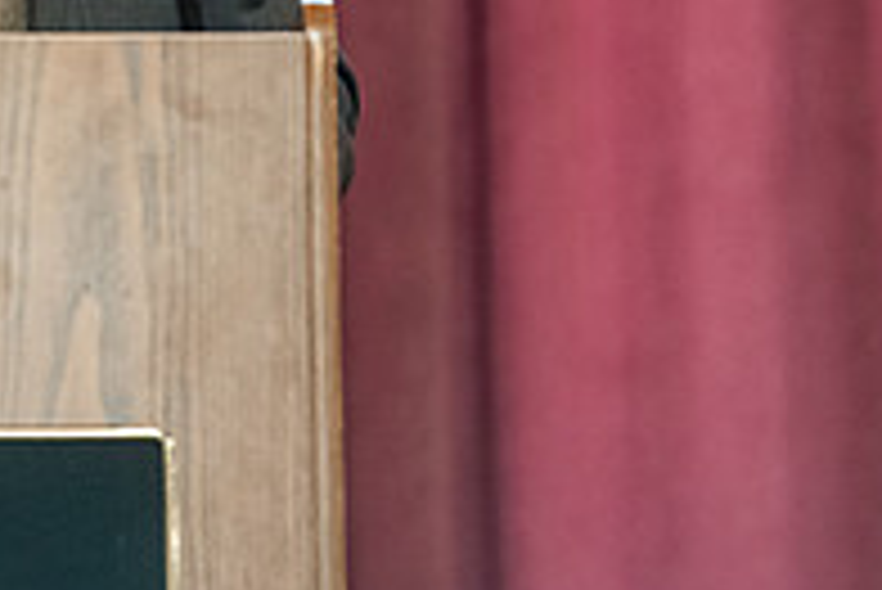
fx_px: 11597
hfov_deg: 4.3
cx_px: -212
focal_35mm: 473
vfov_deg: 2.9
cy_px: -214
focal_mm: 160
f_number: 3.2
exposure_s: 1/200
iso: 3200
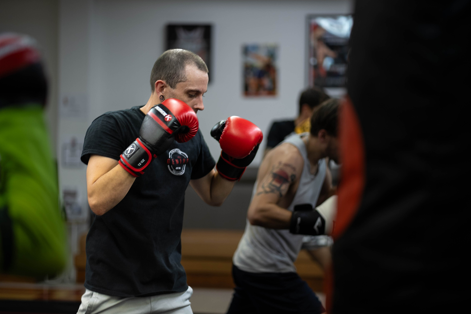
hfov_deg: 23.9
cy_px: 157
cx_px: 236
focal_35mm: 85
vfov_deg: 16.0
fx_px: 1115
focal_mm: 85
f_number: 1.8
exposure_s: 1/250
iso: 320
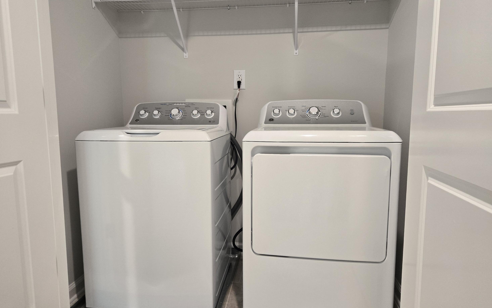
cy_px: 159
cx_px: 244
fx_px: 335
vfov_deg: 49.3
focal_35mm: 25
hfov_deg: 72.6
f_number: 1.8
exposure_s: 1/120
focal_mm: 5.4
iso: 320
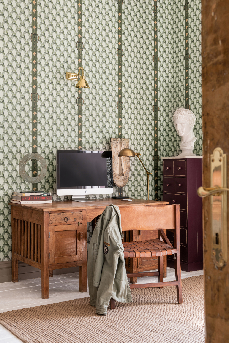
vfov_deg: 41.1
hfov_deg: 28.1
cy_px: 172
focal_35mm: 48
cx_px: 114
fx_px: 458
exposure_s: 1/4
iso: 125
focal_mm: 48
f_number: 11
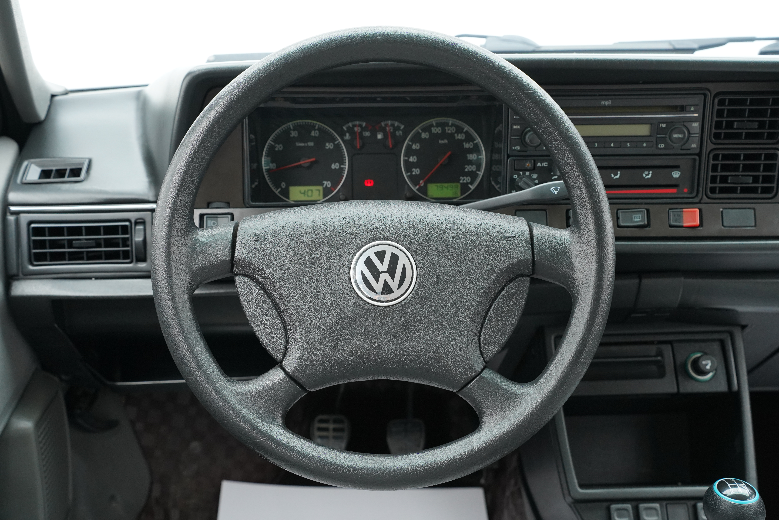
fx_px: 930
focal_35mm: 43
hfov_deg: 45.4
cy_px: 260
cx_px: 390
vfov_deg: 31.2
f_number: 5.6
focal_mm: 43
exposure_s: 1/125
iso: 2000
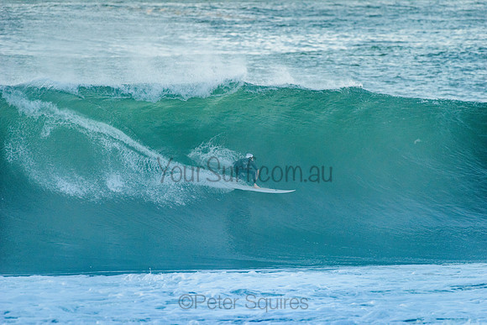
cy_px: 162
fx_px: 6765
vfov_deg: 2.8
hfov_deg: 4.1
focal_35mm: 500
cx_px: 244
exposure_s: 1/1600
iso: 800
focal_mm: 500
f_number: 5.6
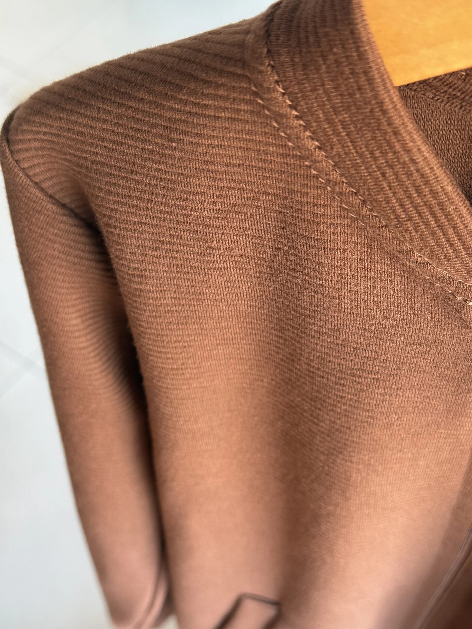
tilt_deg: -53.2
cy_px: 314
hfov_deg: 30.3
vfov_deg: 39.7
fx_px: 873
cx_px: 236
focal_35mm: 48
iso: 160
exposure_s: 1/60
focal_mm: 6.76
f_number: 1.78
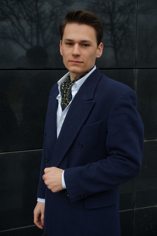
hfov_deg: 33.4
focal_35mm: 40
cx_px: 78
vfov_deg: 48.5
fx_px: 262
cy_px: 118
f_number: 4
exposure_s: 1/160
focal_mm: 40
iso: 200
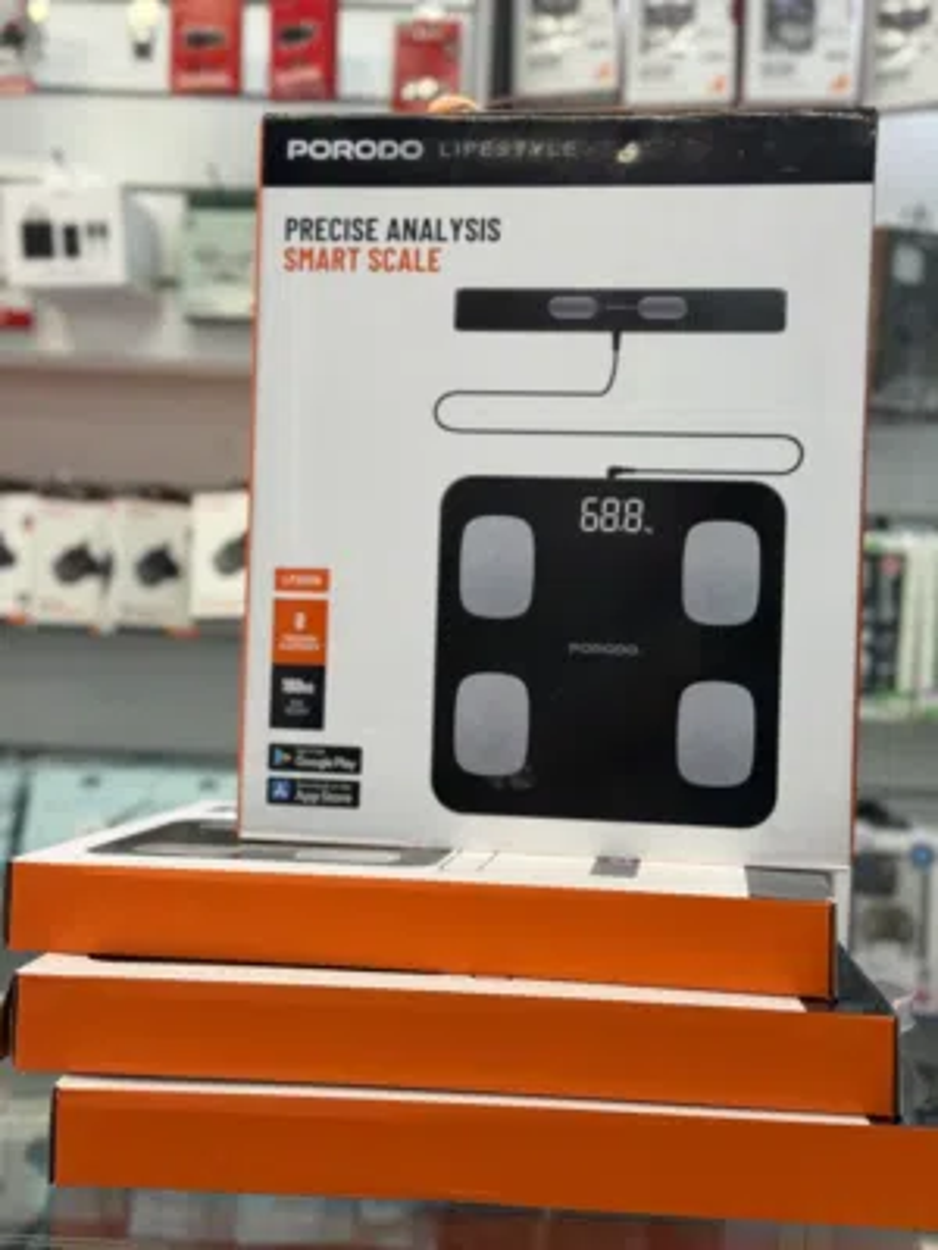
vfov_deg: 39.7
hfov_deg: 30.3
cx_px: 469
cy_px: 625
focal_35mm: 48
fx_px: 1734
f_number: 1.78
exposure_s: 1/100
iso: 50
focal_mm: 6.76
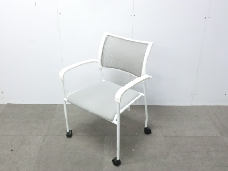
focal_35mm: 38
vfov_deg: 37.7
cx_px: 114
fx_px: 250
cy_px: 86
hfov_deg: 49.0
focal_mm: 6.9
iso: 800
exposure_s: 1/30
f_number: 3.9
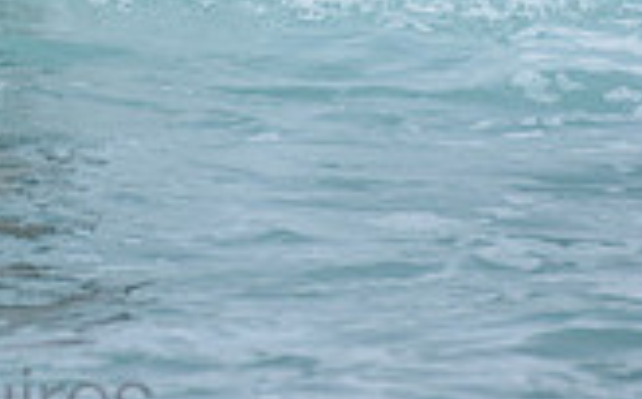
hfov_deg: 1.0
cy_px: -313
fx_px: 38702
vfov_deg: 0.6
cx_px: -93
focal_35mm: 2215
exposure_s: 1/1250
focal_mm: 500
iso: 640
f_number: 5.6
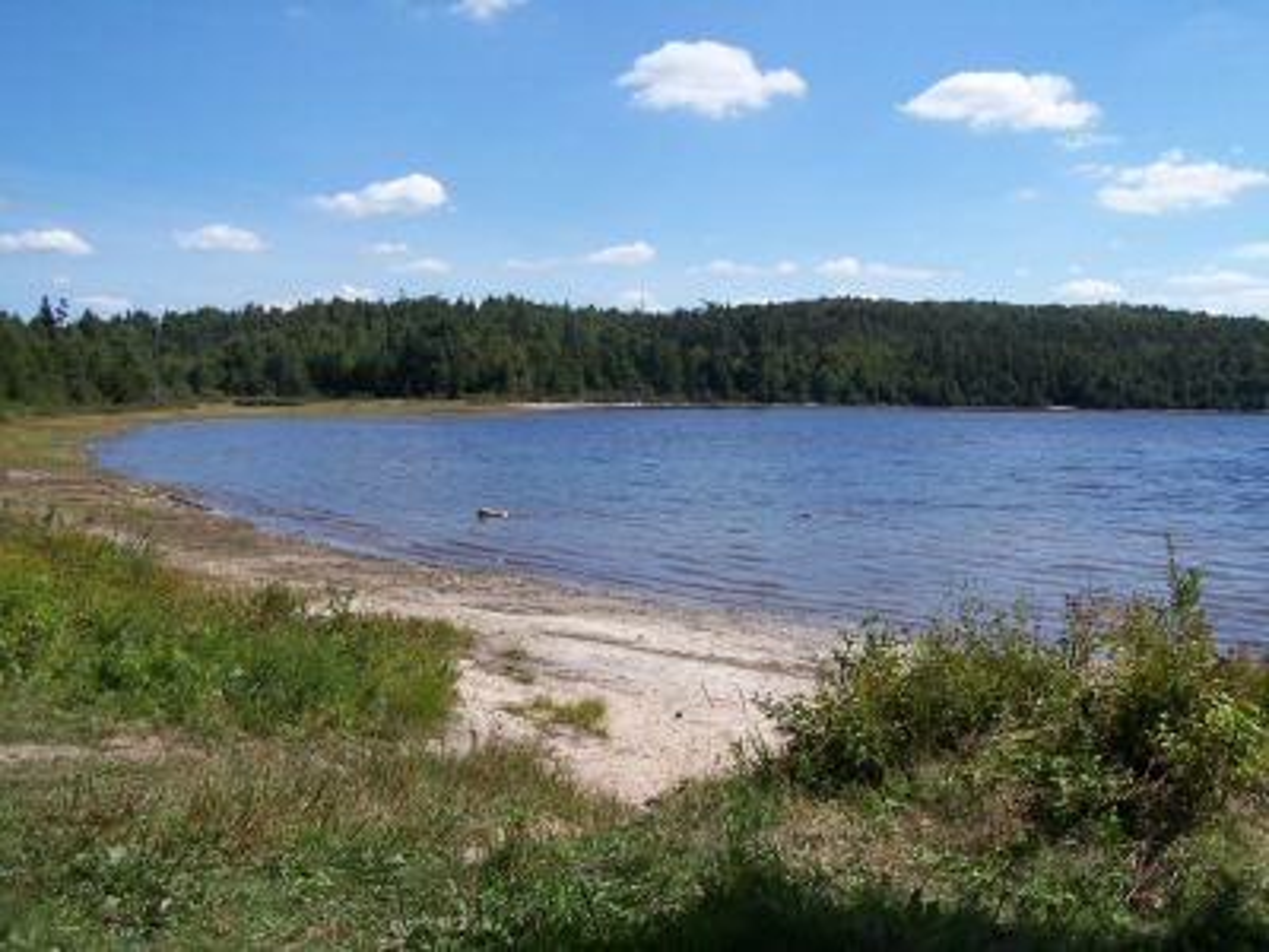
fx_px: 1393
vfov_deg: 37.7
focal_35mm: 38
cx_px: 634
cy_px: 476
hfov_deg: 49.0
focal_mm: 6.3
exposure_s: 1/1000
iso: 80
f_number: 4
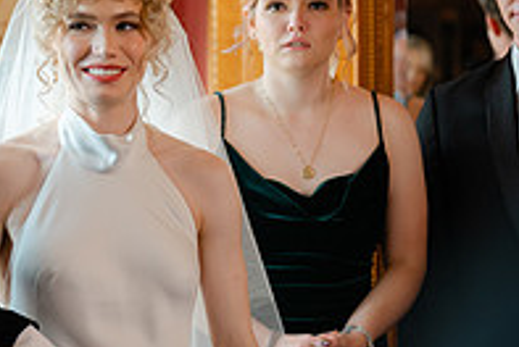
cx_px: -105
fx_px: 2122
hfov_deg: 13.6
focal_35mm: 147
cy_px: 127
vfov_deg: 9.4
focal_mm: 50
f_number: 1.8
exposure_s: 1/125
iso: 160
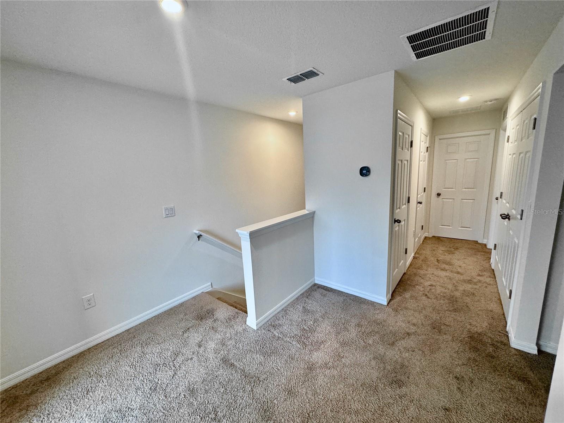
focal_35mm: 14
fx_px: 228
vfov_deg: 85.7
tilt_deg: -10.2
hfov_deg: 102.1
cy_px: 212
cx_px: 282
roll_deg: +2.5
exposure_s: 1/120
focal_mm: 2.22
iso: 250
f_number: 2.2
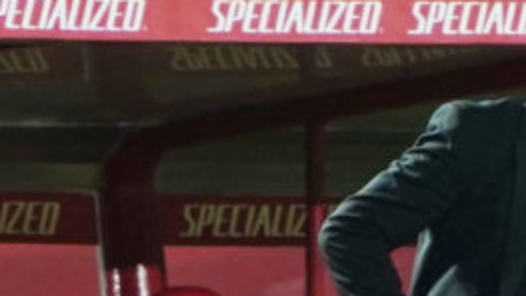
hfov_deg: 0.9
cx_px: 654
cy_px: 513
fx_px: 34161
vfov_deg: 0.5
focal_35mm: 2449
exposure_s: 1/200
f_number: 5.6
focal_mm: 400
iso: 1600
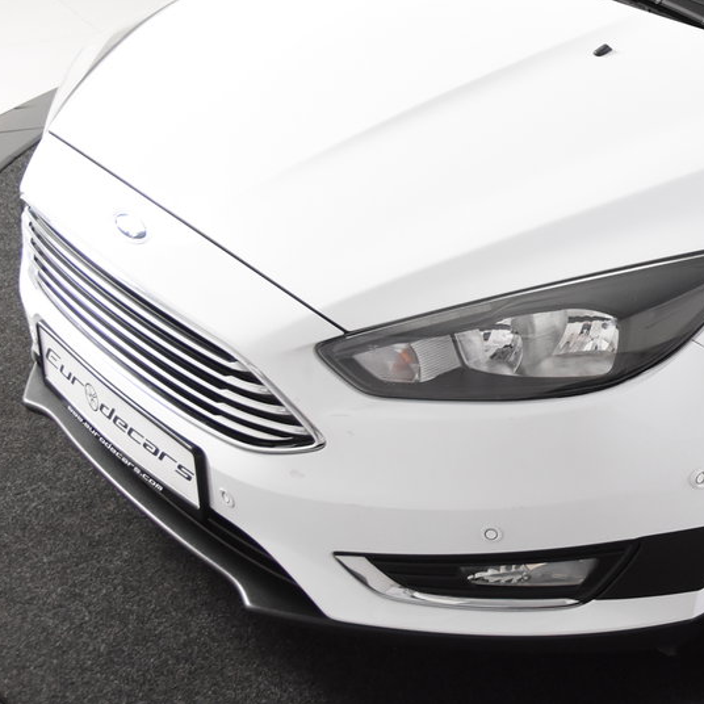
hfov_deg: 22.3
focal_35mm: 73
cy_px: 146
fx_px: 1680
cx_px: 785
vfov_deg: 23.3
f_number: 4
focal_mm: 24
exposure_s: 1/60
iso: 1600
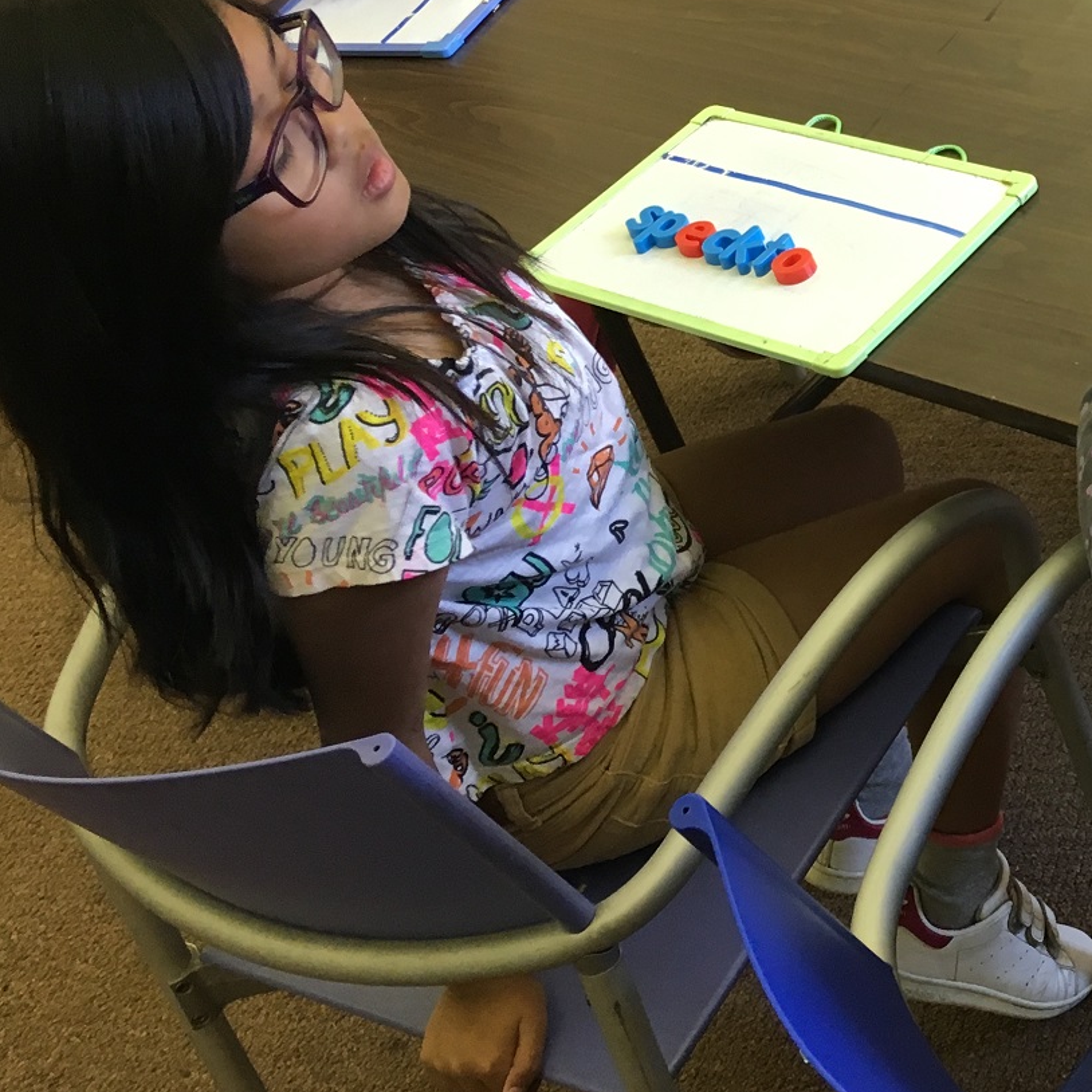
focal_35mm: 63
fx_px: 2248
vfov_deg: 26.9
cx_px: 1274
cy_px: 272
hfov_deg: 24.9
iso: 80
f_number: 2.2
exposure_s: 1/30
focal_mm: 4.15
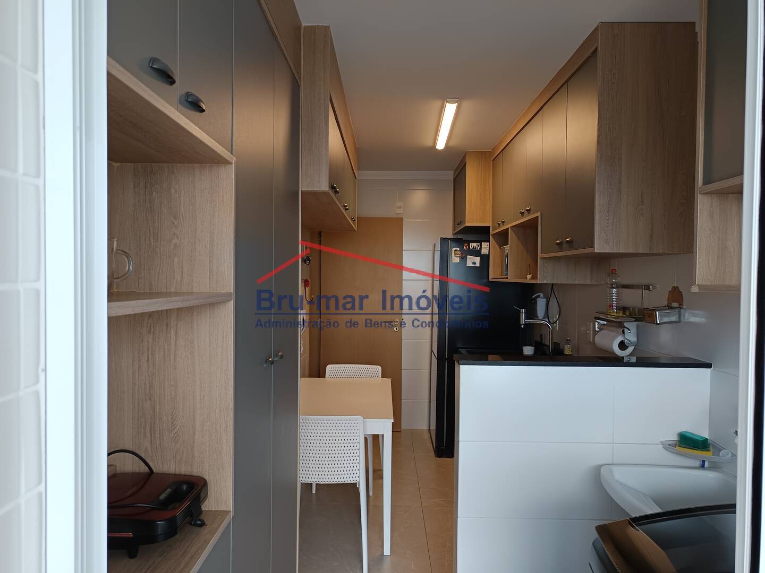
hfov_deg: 71.6
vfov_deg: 56.8
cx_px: 382
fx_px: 530
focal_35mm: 24
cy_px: 286
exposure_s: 1/60
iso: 191
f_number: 1.7
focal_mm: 5.31
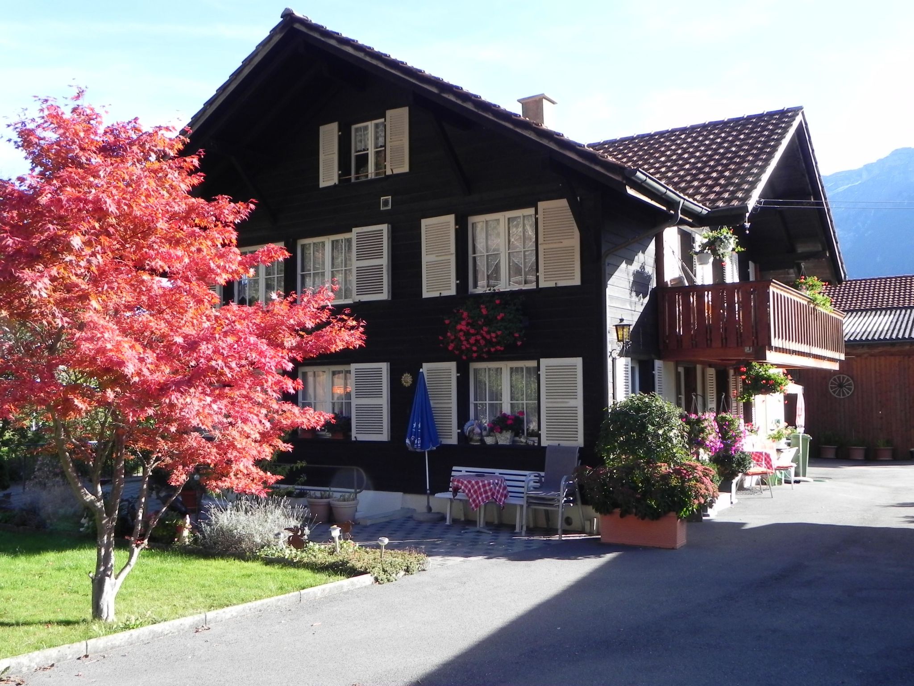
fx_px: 871
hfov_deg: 55.4
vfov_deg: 42.9
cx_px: 457
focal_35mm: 33
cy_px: 343
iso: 160
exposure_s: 1/173
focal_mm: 5.9
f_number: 4.5
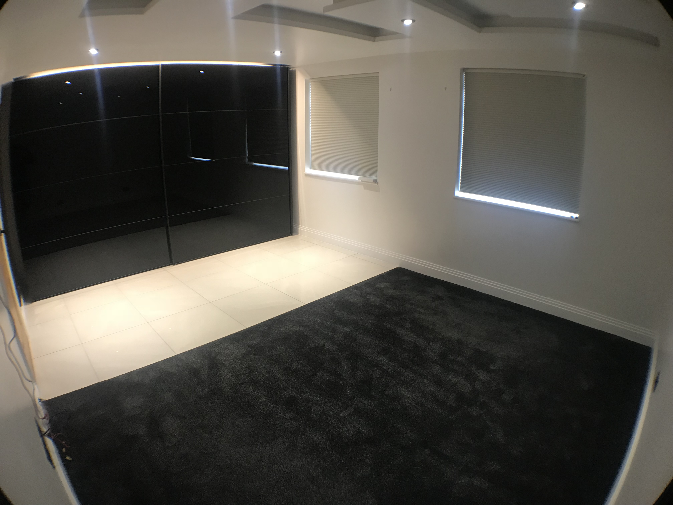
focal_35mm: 28
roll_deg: -0.5
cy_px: 252
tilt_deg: -18.2
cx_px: 336
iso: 64
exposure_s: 1/17
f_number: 1.8
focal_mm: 3.99
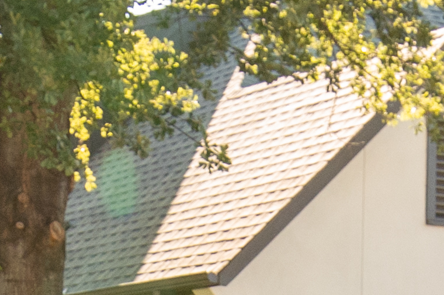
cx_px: 112
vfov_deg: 6.3
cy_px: 1136
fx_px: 2256
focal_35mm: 183
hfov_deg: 11.2
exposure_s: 1/500
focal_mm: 23
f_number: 6.3
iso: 1100
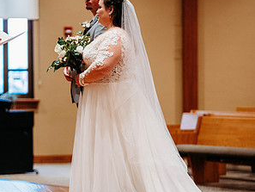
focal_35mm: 204
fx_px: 1503
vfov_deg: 7.3
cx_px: 128
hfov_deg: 9.7
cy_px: 99
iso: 2000
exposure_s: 1/250
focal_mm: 140
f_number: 2.8
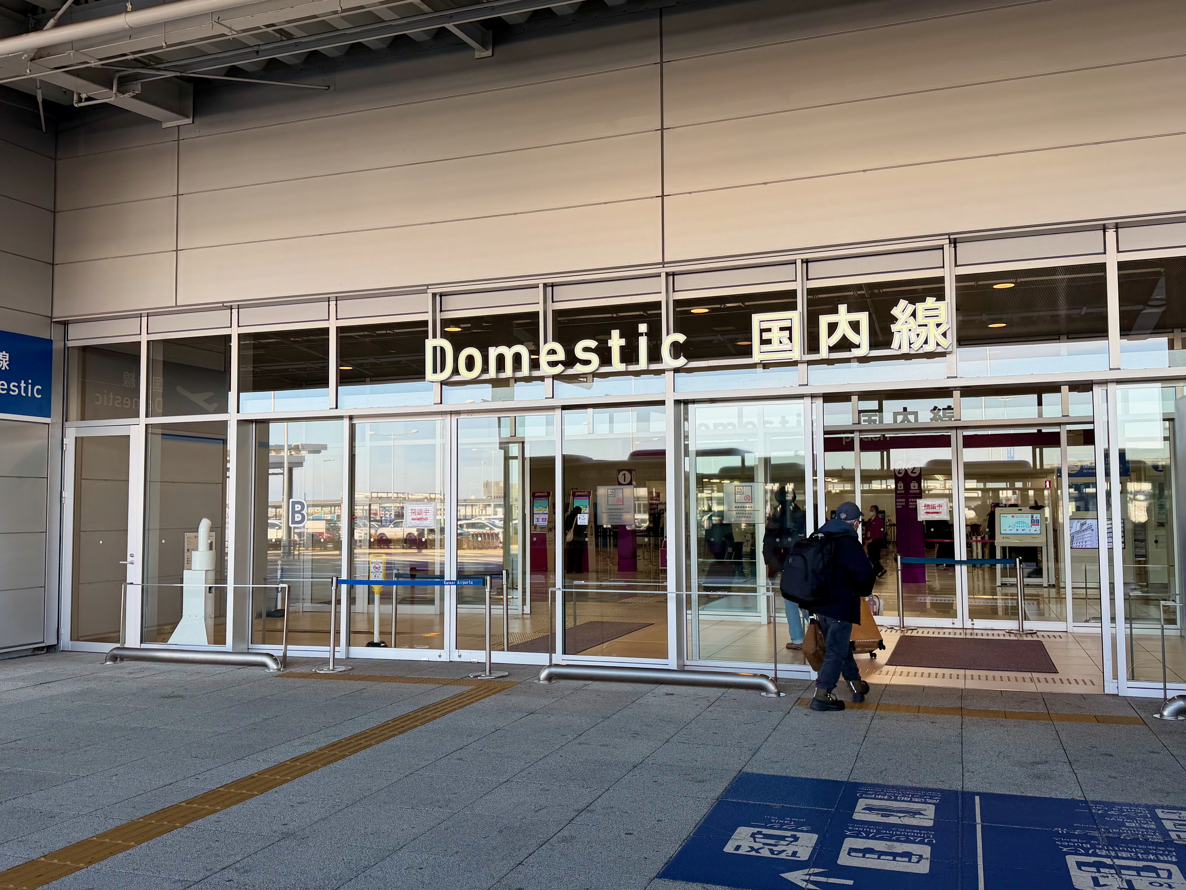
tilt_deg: +3.5
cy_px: 444
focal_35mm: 28
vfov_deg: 49.7
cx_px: 550
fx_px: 959
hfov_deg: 63.4
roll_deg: -0.6
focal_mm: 6.76
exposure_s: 1/302
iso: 64
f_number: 1.78
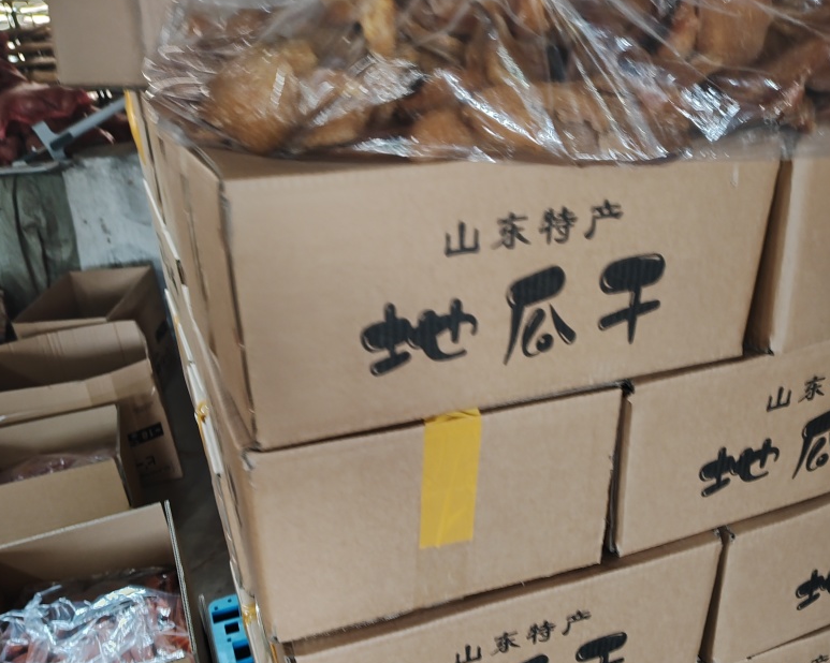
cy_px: 436
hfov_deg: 57.2
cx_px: 404
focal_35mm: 31
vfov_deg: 46.4
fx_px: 761
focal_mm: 5.25
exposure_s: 1/33
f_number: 1.8
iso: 1000
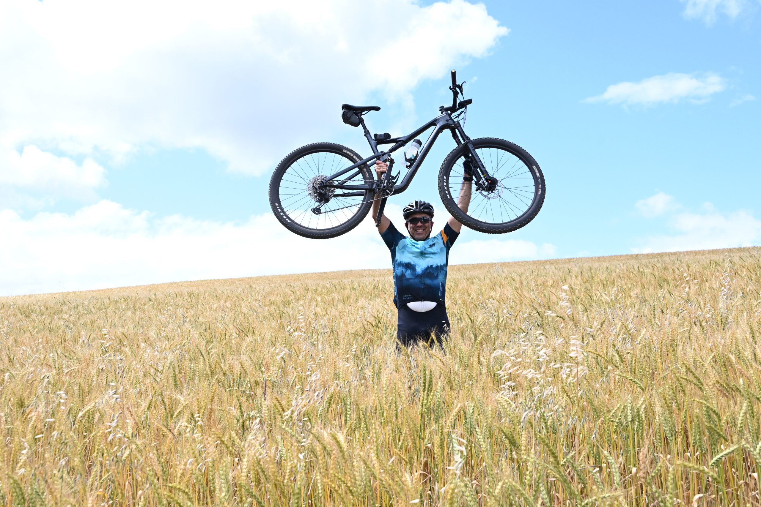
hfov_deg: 48.5
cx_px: 380
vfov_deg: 33.4
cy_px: 254
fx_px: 846
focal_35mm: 40
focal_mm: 40
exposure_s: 1/2500
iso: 2000
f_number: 8
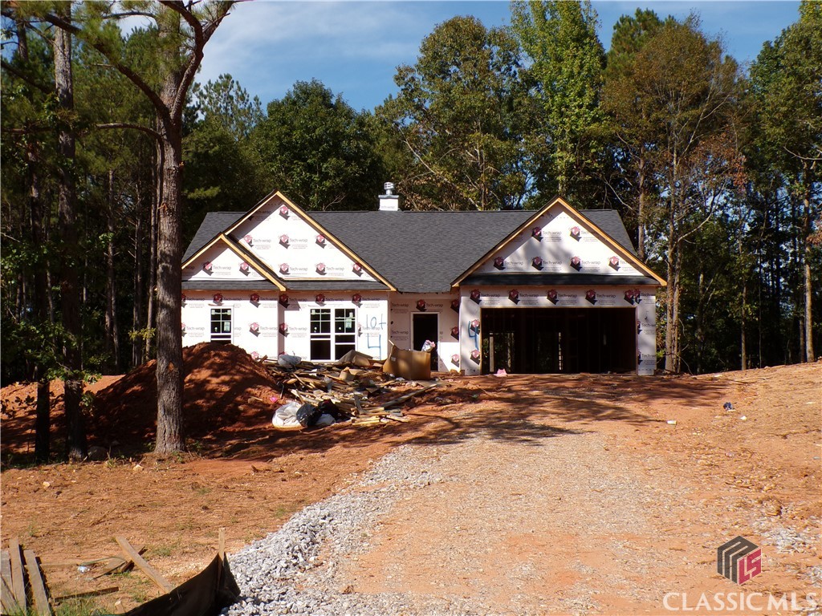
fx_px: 1164
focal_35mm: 49
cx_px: 411
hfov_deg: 38.9
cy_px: 308
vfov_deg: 29.7
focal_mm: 8.7
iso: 100
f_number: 5.3
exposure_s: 1/480
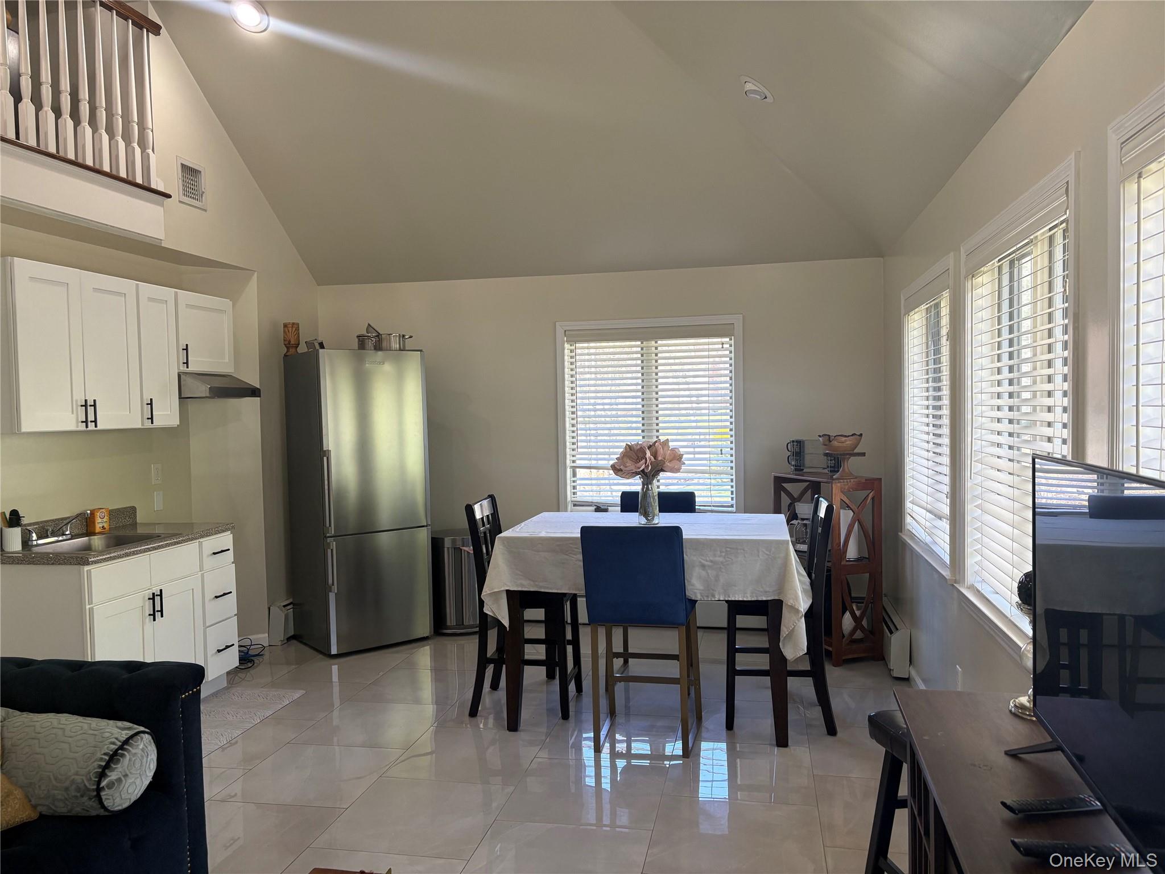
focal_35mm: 26
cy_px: 437
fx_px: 875
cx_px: 582
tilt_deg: -3.1
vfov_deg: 53.1
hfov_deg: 67.3
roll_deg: +1.2
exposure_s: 1/120
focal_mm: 5.96
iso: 125
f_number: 1.6
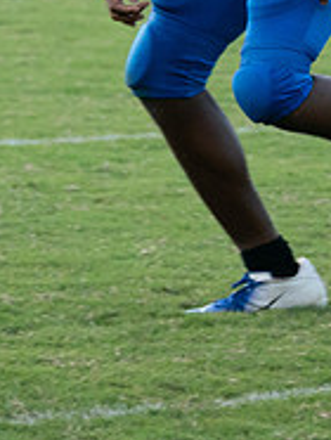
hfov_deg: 2.2
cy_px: -38
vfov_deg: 2.9
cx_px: 496
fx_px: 8612
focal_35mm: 677
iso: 2500
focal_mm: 148
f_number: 5.6
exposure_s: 1/1000
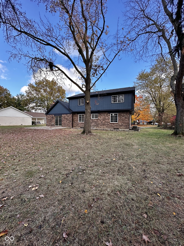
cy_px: 123
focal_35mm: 14
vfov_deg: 102.1
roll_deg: +0.8
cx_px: 92
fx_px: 99
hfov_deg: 85.7
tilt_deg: -4.8
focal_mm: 2.22
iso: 40
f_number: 2.2
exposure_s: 1/284
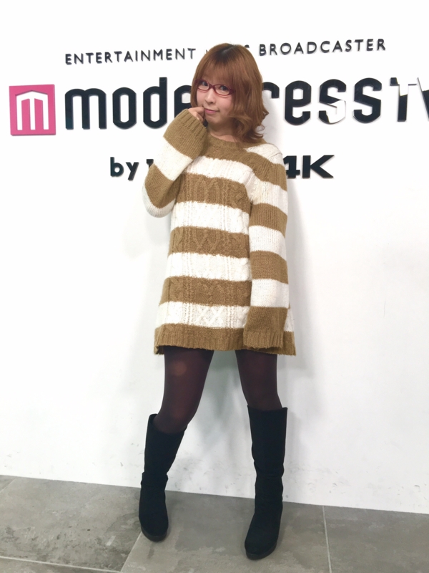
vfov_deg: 61.7
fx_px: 479
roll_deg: -0.9
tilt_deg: -4.7
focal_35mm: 29
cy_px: 286
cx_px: 214
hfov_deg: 48.2
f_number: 2.2
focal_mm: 4.15
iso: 32
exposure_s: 1/120
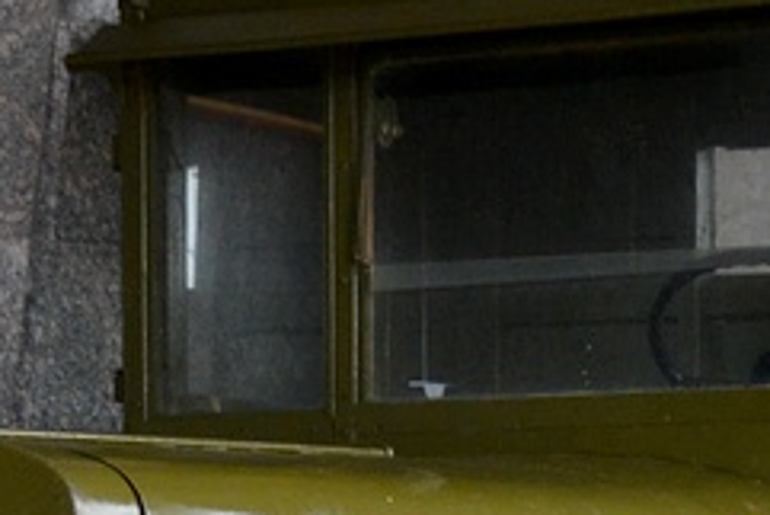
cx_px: 553
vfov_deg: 5.7
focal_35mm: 239
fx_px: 5115
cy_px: 710
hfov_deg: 8.6
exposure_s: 1/60
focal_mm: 32
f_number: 4
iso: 800
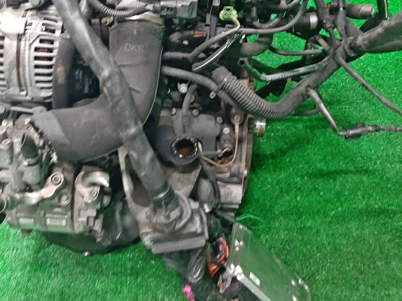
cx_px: 144
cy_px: 72
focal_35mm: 44
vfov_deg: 32.2
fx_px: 511
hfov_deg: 42.5
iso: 203
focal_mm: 3.93
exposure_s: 1/33
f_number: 1.7
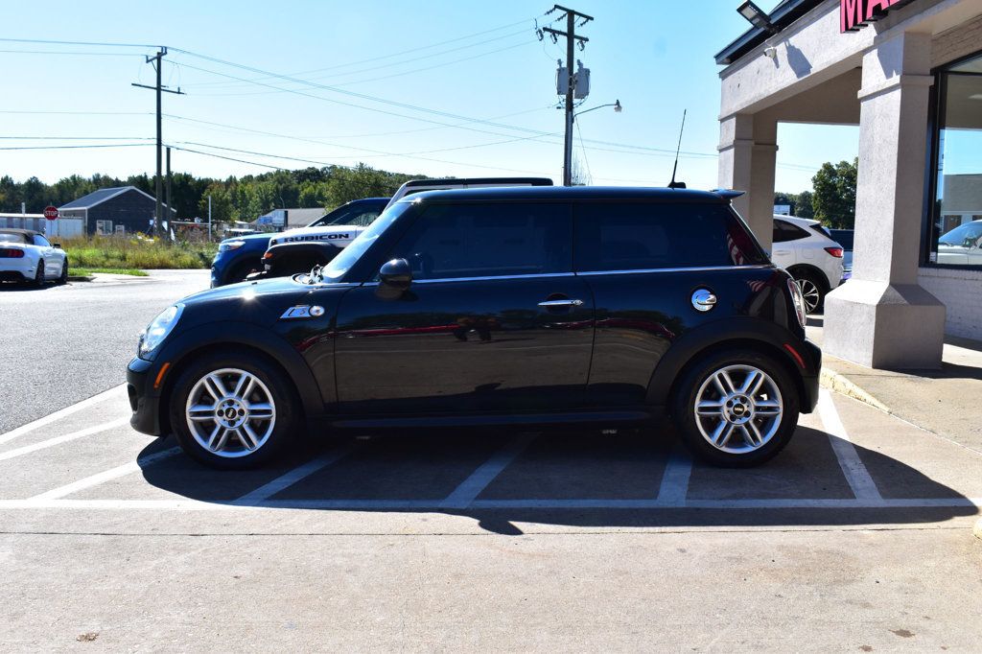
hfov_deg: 57.2
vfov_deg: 39.9
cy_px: 327
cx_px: 491
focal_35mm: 33
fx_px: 900
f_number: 11
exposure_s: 1/400
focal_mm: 22
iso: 400
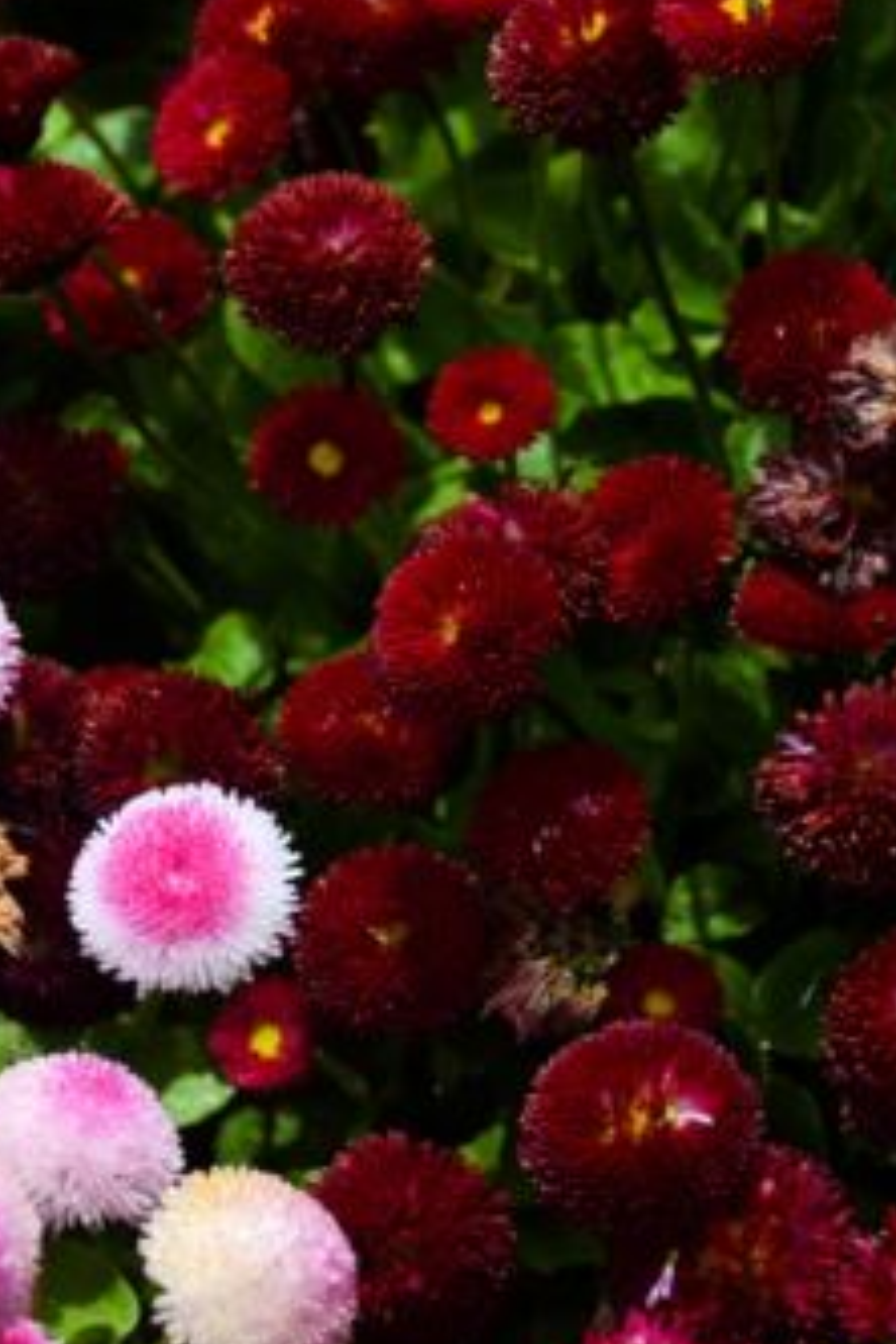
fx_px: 6979
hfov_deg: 7.3
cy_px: 829
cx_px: 97
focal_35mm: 187
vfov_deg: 11.0
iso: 200
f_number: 5
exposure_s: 1/1600
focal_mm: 65
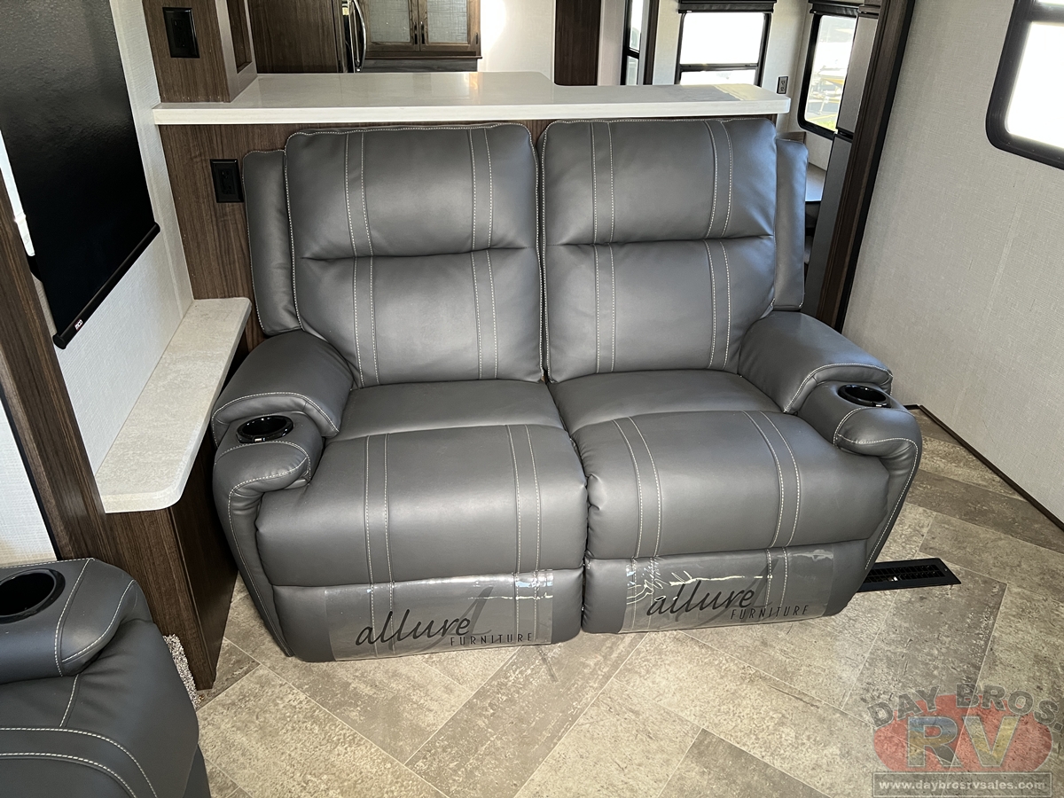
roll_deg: -1.6
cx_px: 532
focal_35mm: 26
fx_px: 799
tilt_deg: -31.2
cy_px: 399
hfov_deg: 67.3
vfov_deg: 53.1
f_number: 1.5
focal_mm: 5.7
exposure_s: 1/60
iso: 160
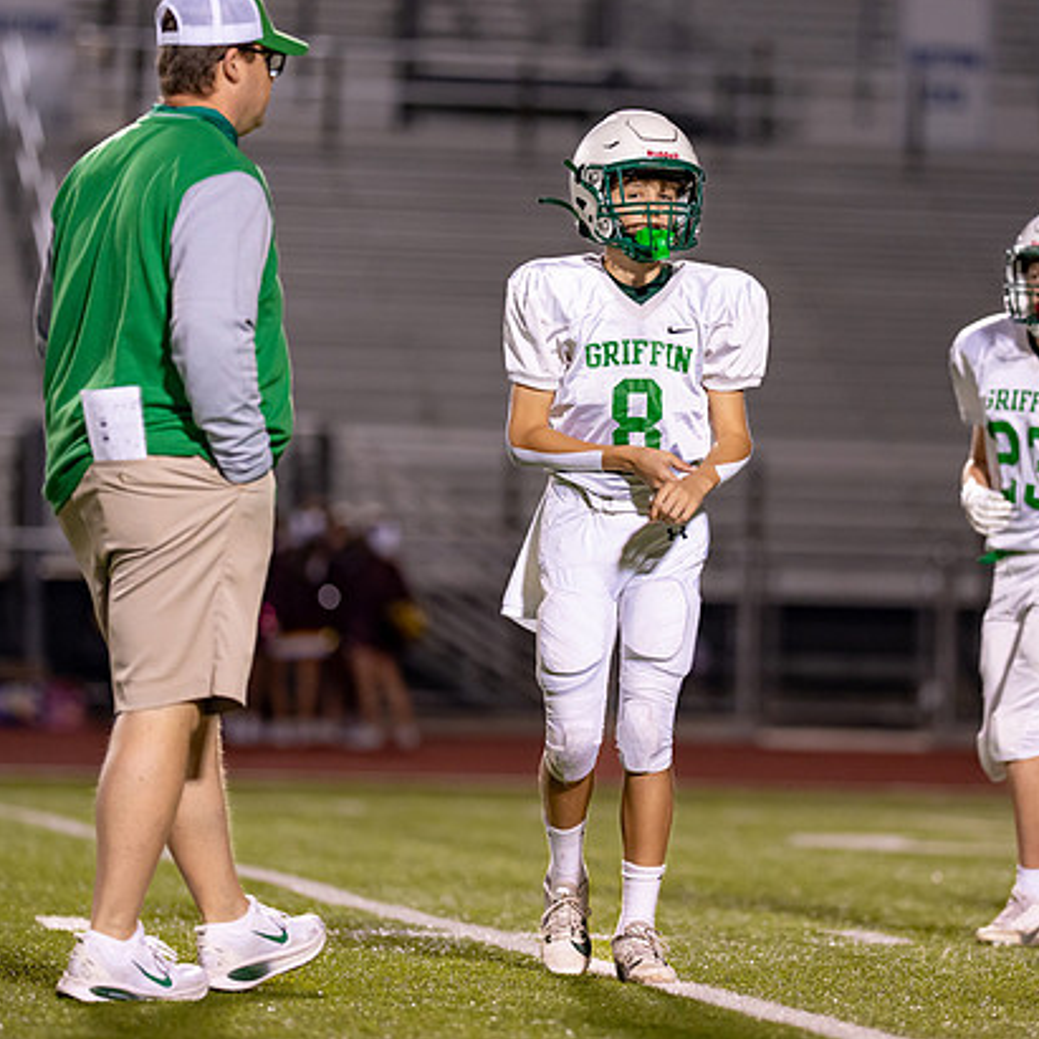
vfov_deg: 8.0
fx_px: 7403
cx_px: 668
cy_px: 489
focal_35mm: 218
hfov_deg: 8.0
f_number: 1.8
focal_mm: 135
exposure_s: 1/1000
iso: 1000
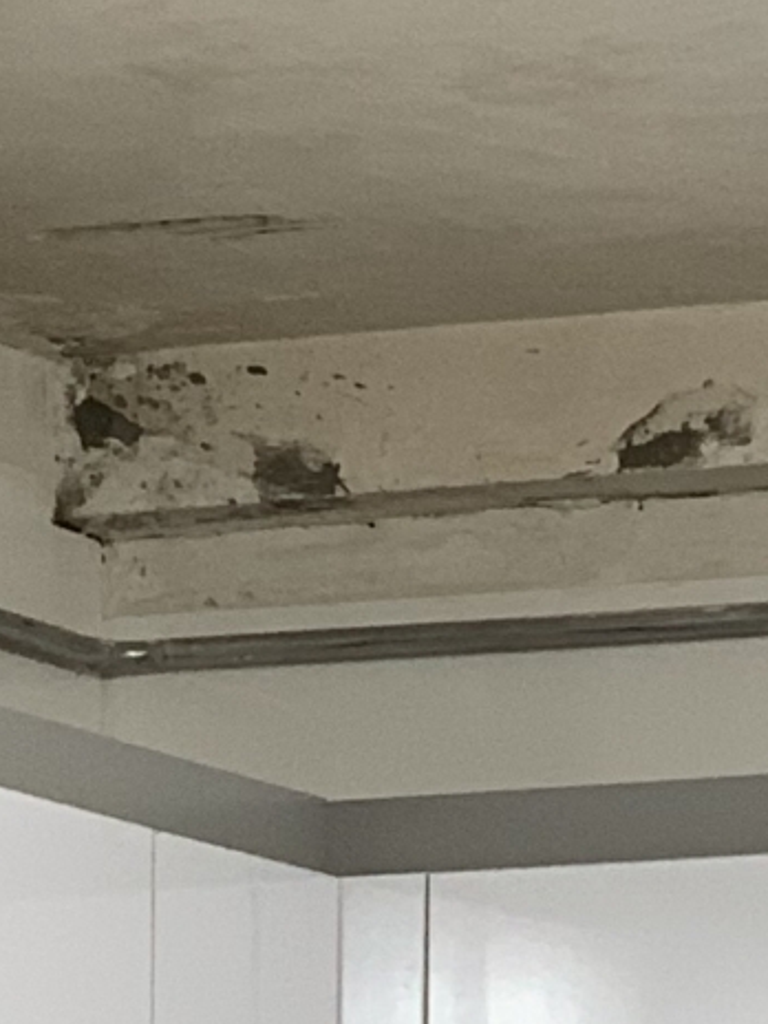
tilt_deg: -4.5
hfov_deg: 5.1
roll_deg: -0.4
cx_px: -311
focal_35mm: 287
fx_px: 8490
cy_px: 2620
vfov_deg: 6.5
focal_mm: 6
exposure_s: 1/100
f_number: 2.4
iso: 100
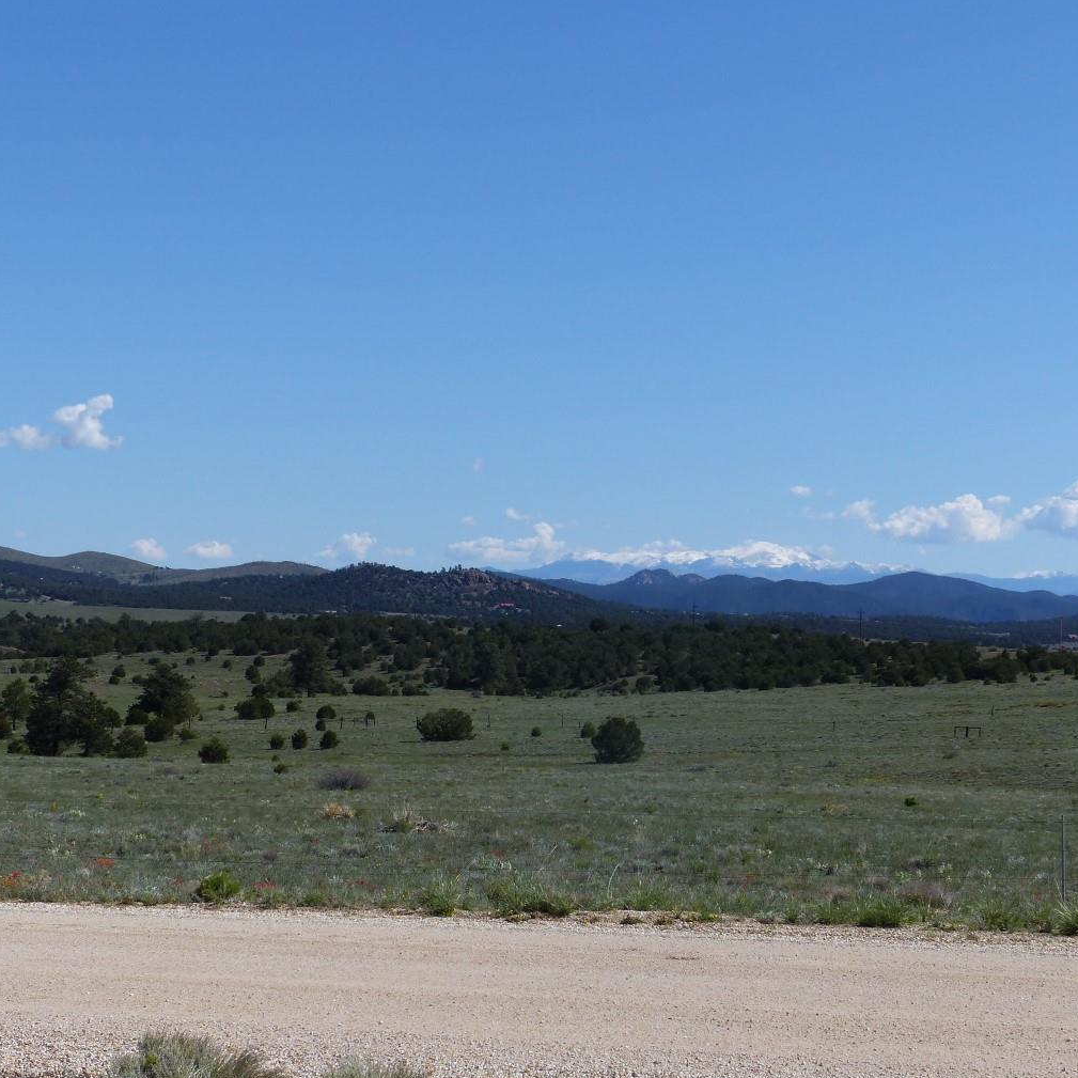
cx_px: 661
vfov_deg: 19.9
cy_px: 556
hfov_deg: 19.9
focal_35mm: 87
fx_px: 3065
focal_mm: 12.5
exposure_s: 1/1600
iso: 100
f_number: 4
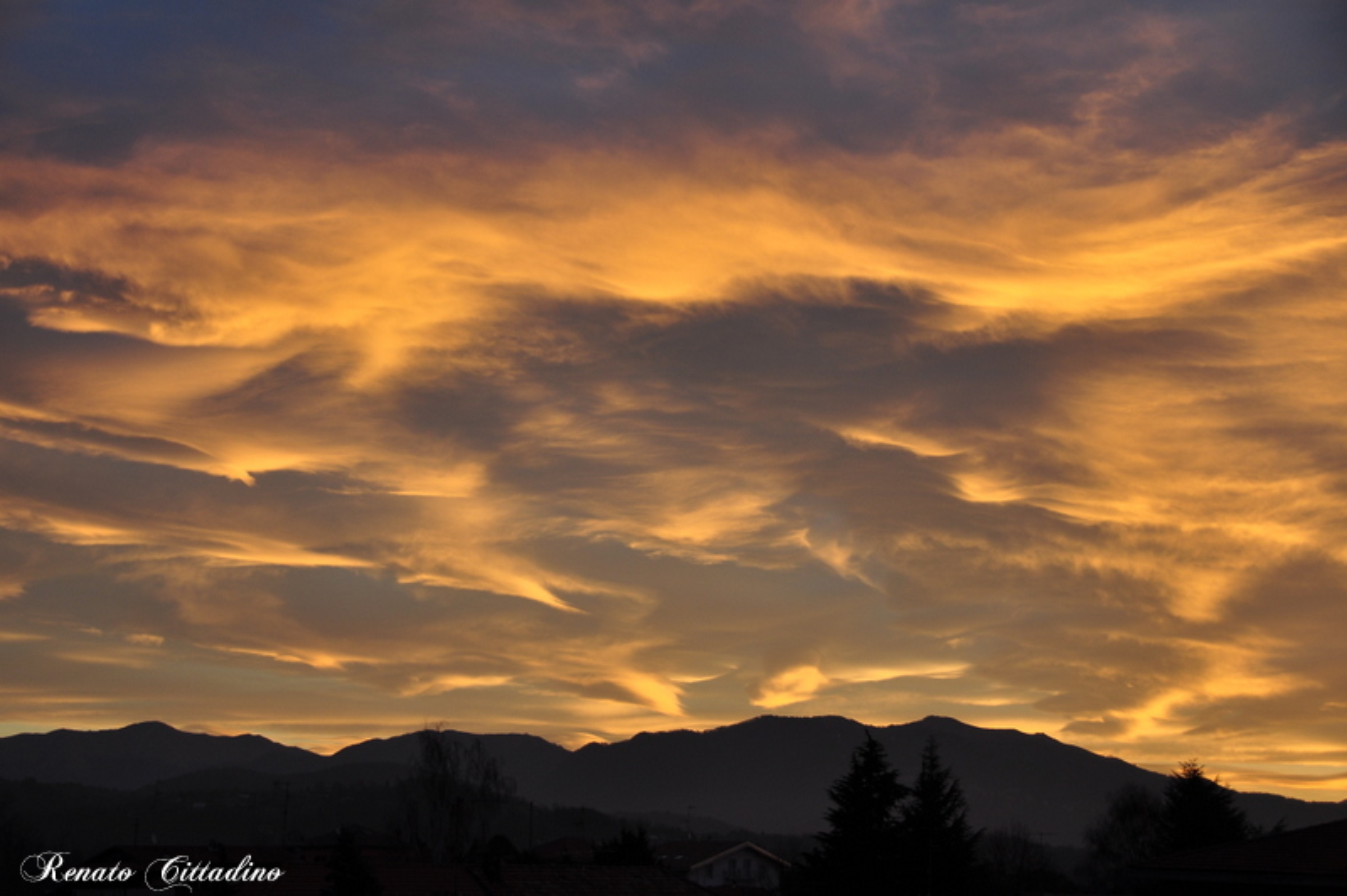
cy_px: 448
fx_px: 2580
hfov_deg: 29.3
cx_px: 674
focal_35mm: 69
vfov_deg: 19.7
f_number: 5.6
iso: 200
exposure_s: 1/125
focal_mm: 46
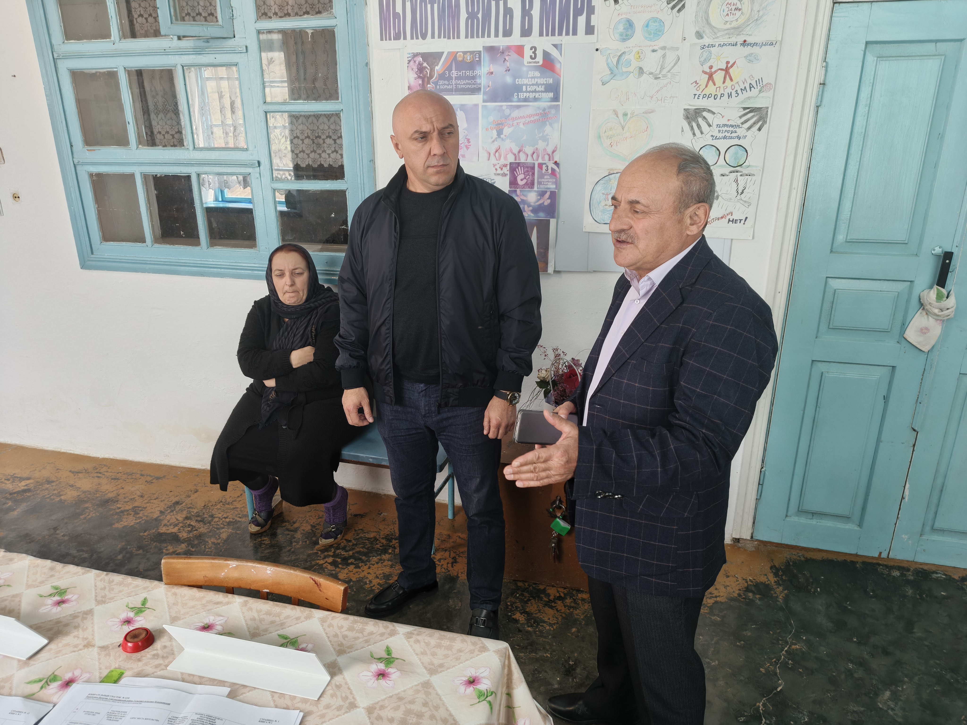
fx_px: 643
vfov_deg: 58.9
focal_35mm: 23
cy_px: 362
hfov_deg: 73.9
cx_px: 484
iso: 124
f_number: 1.8
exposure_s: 1/100
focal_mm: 5.56
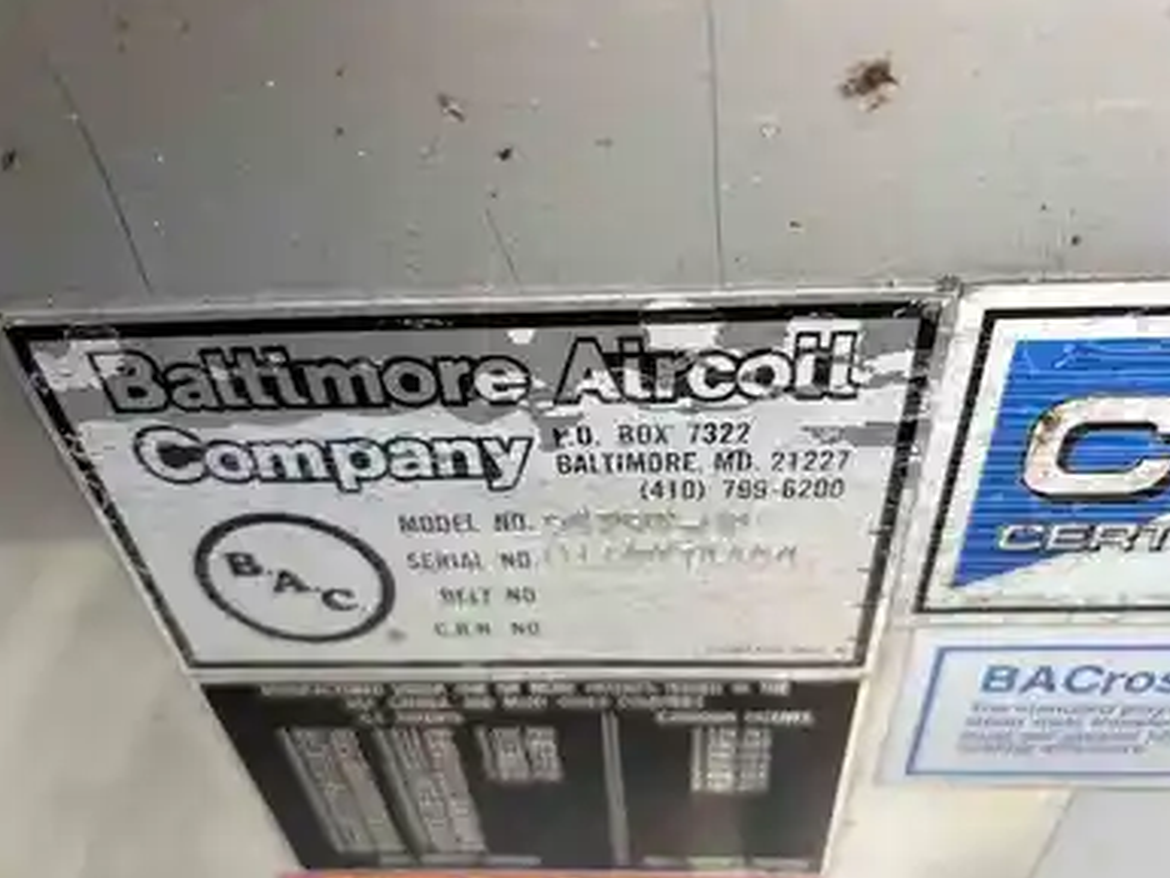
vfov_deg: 51.4
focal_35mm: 27
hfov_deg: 65.3
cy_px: 447
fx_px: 913
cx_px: 602
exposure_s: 1/121
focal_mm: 5.96
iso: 32
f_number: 1.6
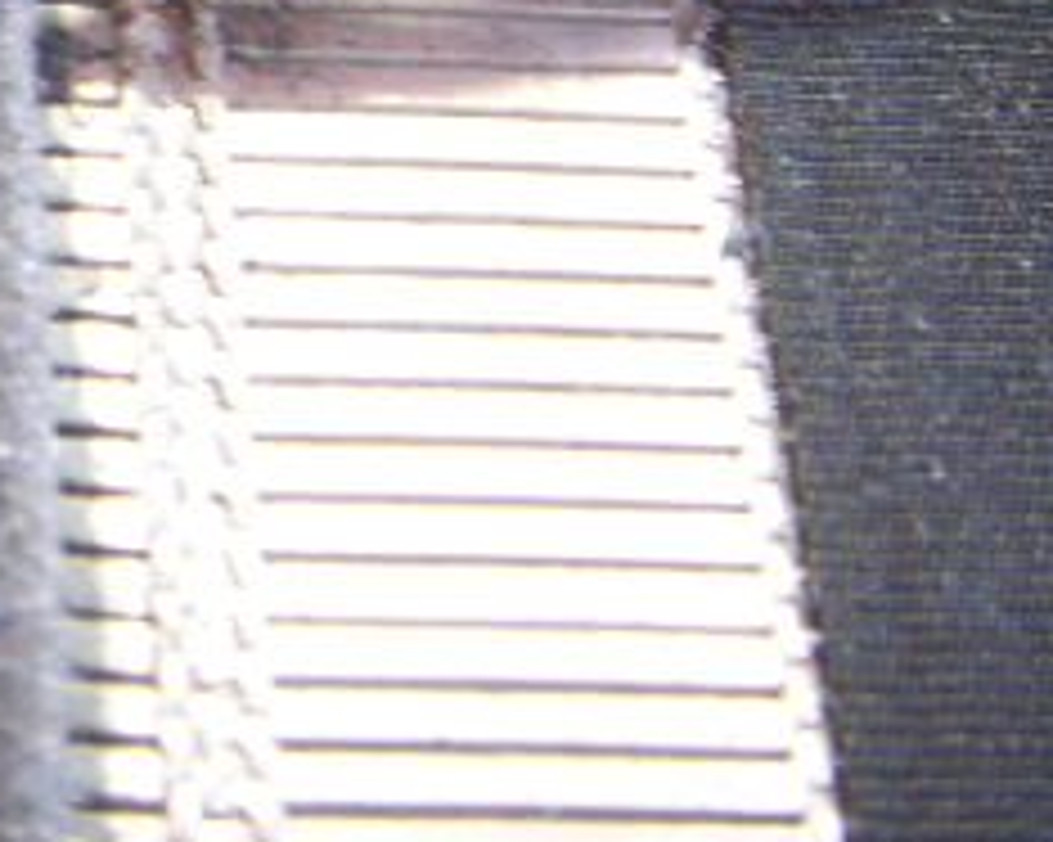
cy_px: -135
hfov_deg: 17.4
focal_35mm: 104
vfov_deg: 14.4
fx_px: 3240
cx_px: -302
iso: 152
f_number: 3.5
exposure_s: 1/6
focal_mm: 6.6
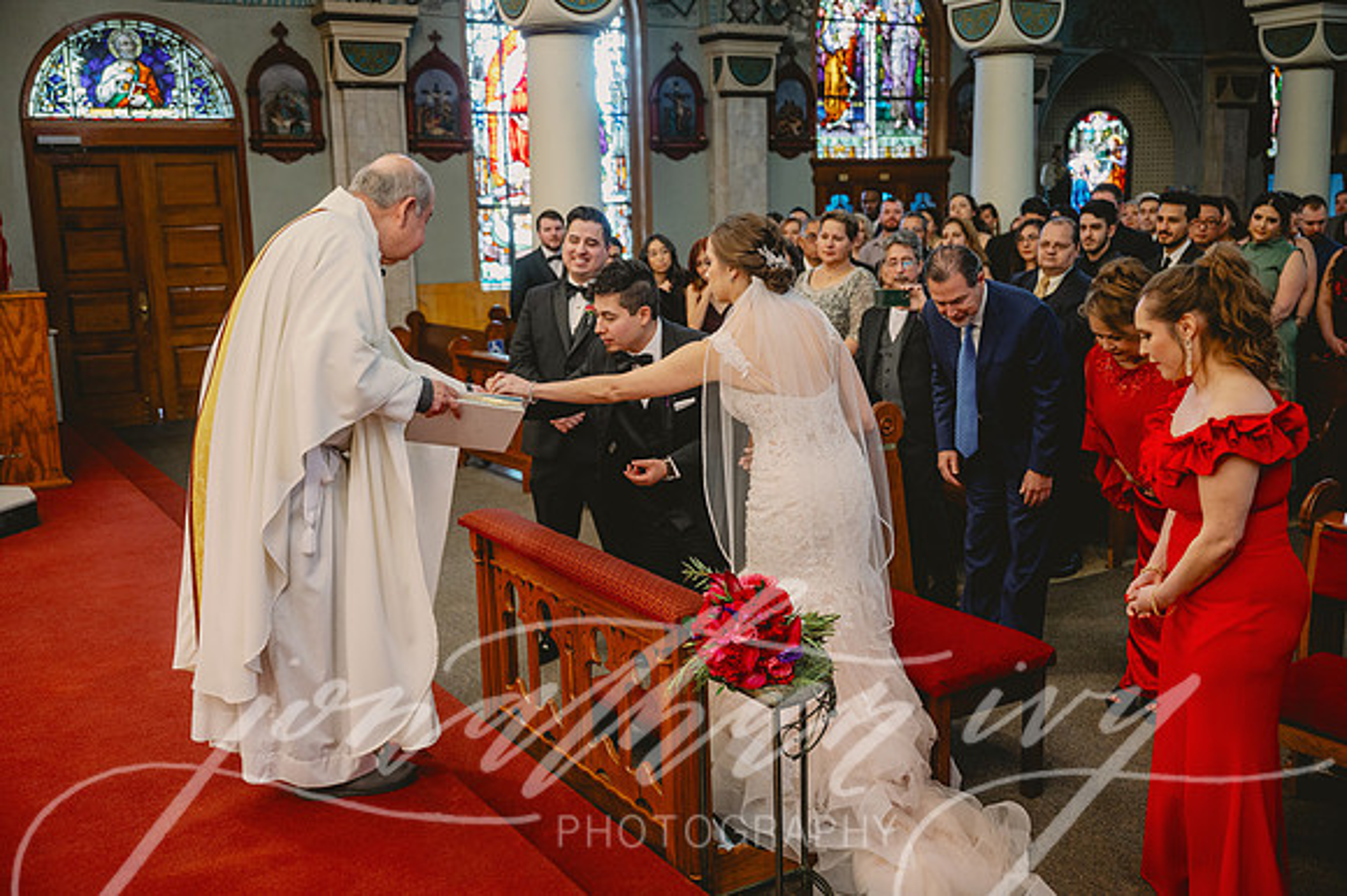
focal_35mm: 35
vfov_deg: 37.8
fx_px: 1309
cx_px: 674
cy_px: 448
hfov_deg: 54.5
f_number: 2.8
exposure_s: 1/160
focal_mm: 35
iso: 1250
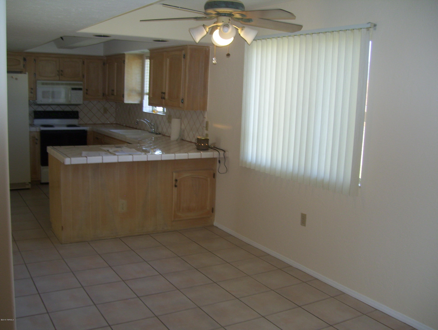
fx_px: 456
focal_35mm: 36
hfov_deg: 51.3
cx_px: 219
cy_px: 165
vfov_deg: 39.7
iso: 80
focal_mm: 6
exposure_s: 1/60
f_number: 2.7
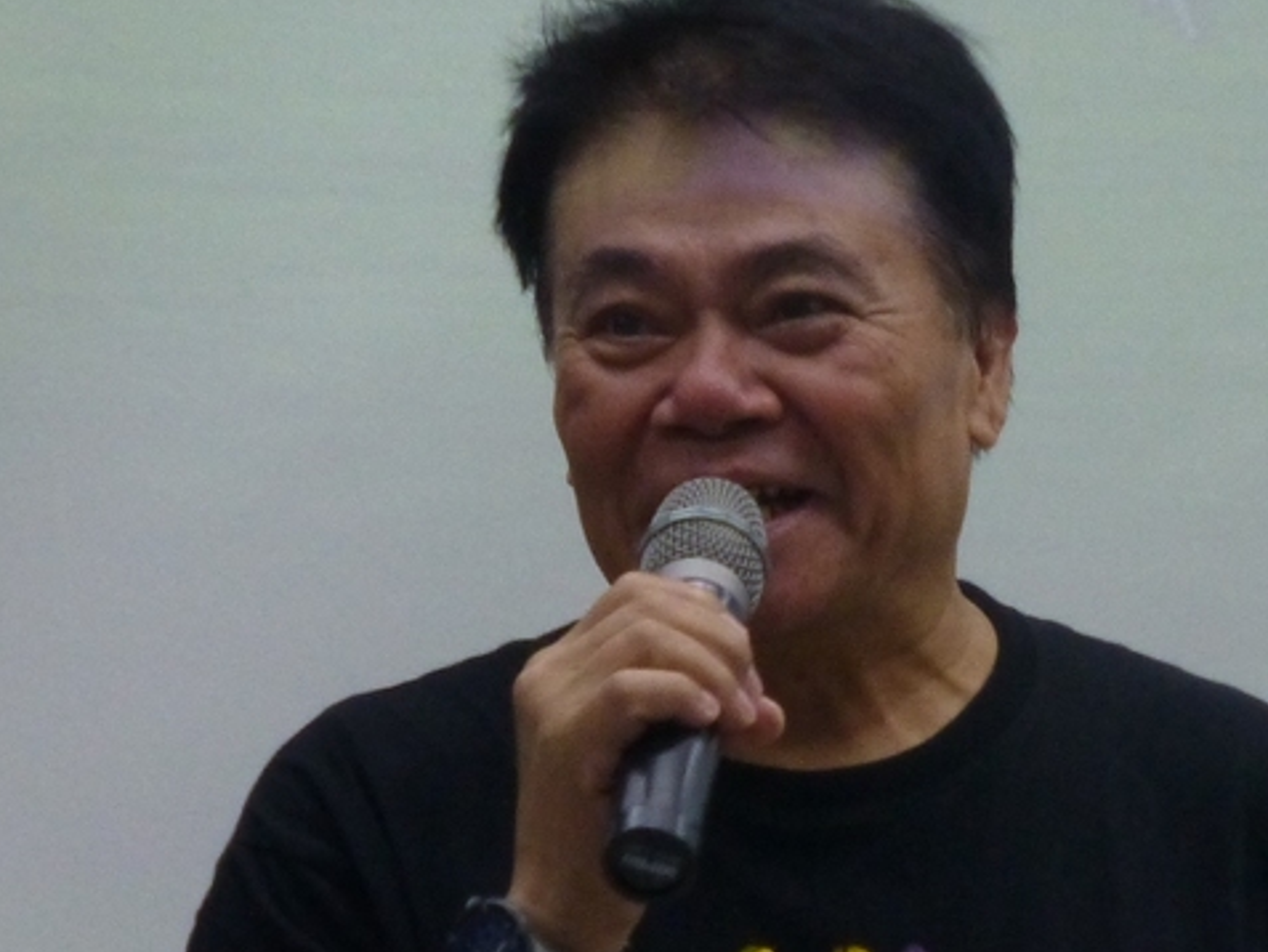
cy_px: 590
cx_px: 824
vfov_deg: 4.8
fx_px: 11248
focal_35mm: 307
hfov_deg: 6.5
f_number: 5.4
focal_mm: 21.8
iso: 400
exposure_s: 1/60
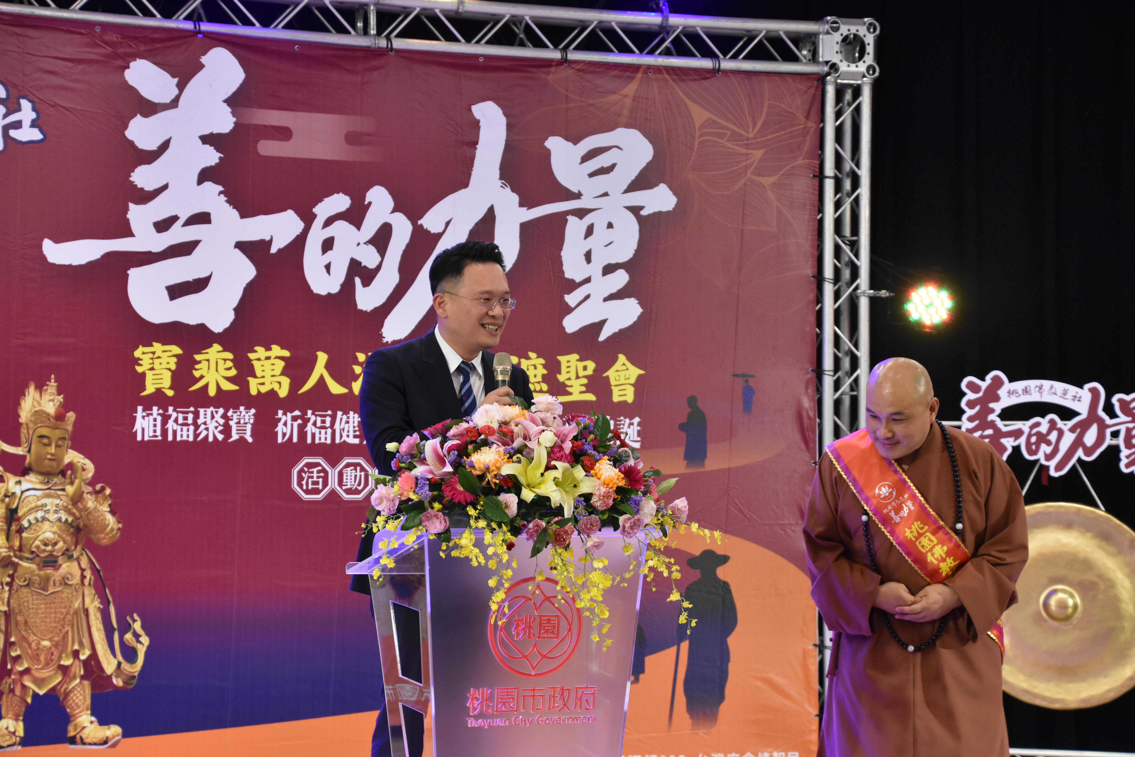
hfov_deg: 21.9
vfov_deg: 14.7
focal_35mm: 93
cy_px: 378
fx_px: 2932
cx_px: 568
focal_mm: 62
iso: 1600
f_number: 5.6
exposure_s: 1/125
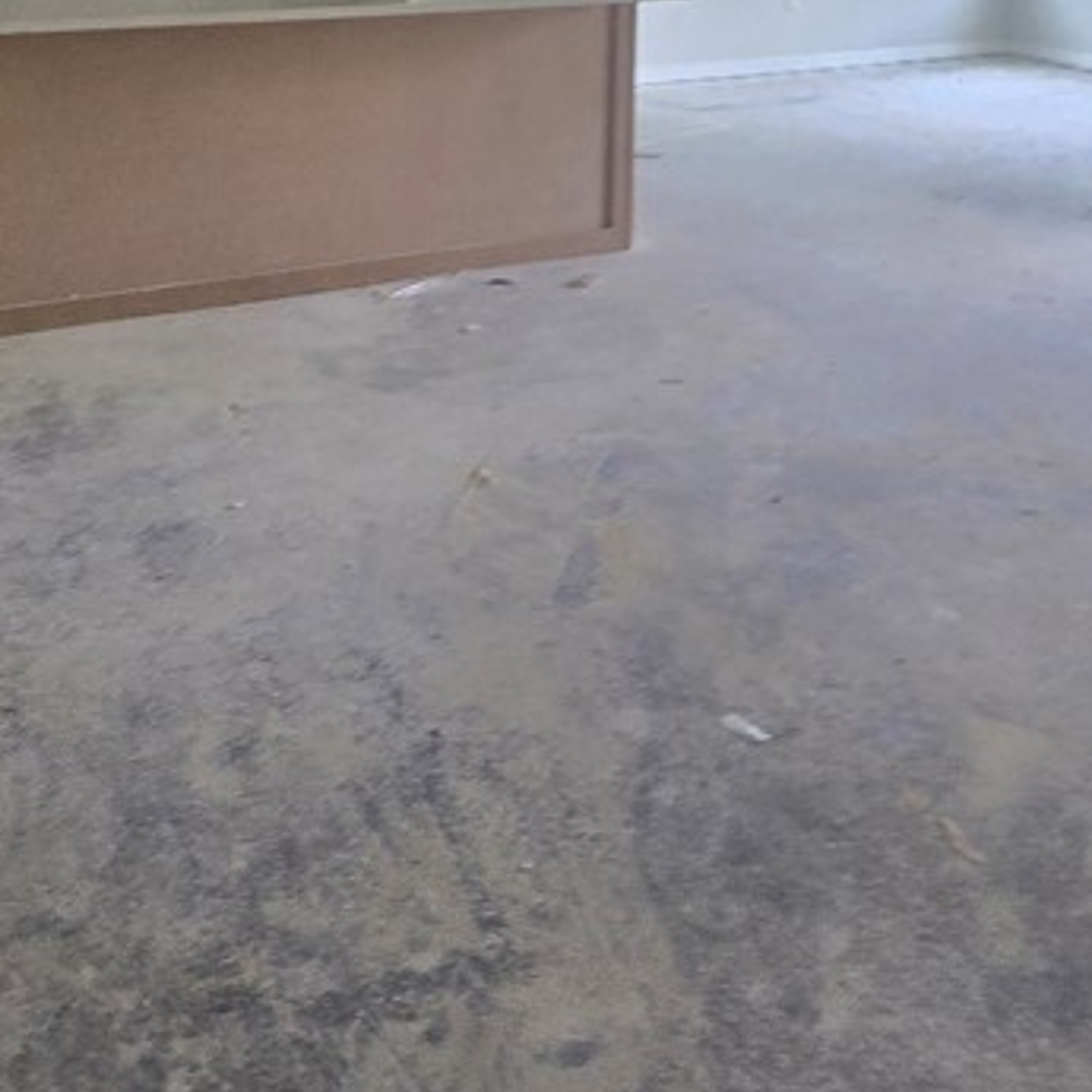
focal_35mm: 34
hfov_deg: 48.3
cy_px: -6
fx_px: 1213
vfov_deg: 41.8
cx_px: 480
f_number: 2.2
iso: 64
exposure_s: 1/60.2
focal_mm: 2.2
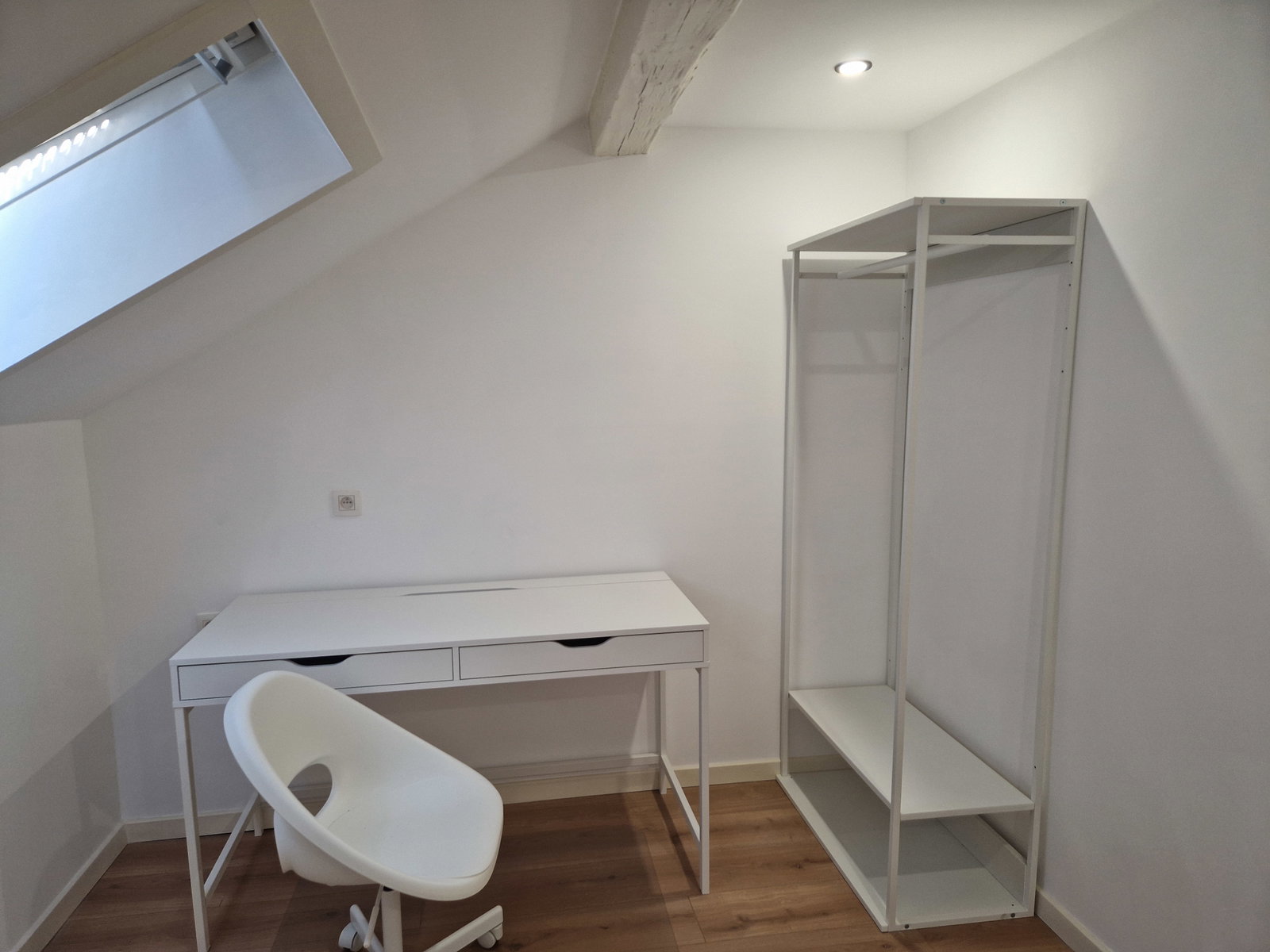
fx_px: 844
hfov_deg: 73.9
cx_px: 635
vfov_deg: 58.9
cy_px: 476
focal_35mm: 23
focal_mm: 5.4
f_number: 1.8
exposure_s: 1/100
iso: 125
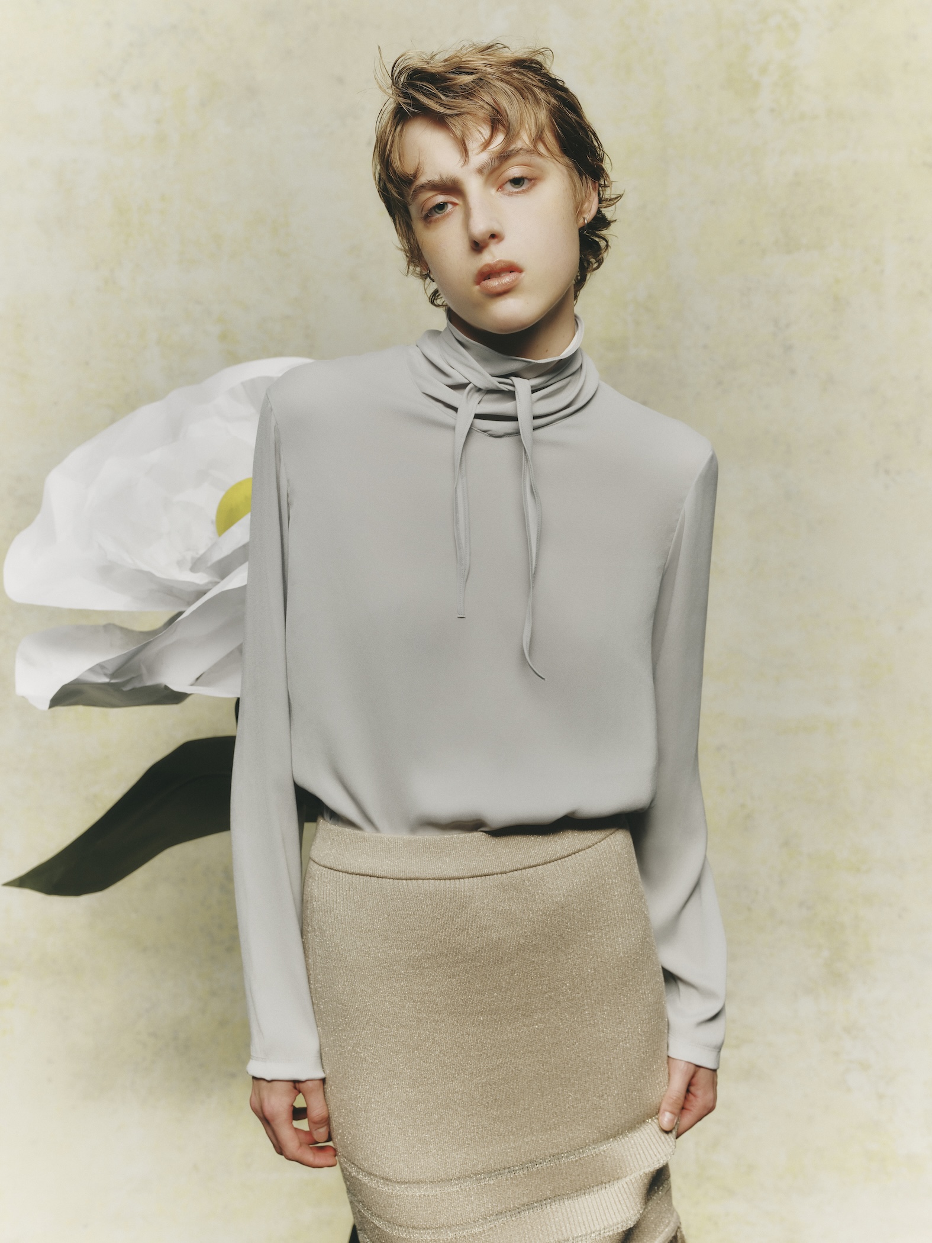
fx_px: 1544
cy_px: 622
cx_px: 466
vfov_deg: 43.9
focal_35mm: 43
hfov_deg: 33.6
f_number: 8
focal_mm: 54.6
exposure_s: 1/125
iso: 200
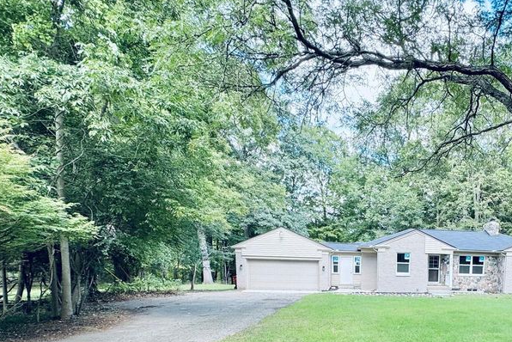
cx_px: 405
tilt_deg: -6.7
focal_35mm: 25
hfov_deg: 65.5
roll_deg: -2.3
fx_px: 356
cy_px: 308
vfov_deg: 46.3
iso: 40
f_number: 2.2
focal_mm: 2.22
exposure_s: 1/156
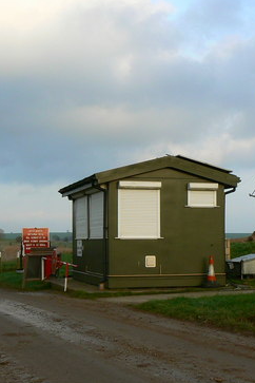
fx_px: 701
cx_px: 168
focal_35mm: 66
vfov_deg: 30.4
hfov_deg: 20.5
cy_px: 234
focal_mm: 6
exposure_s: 1/125
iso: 80
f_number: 5
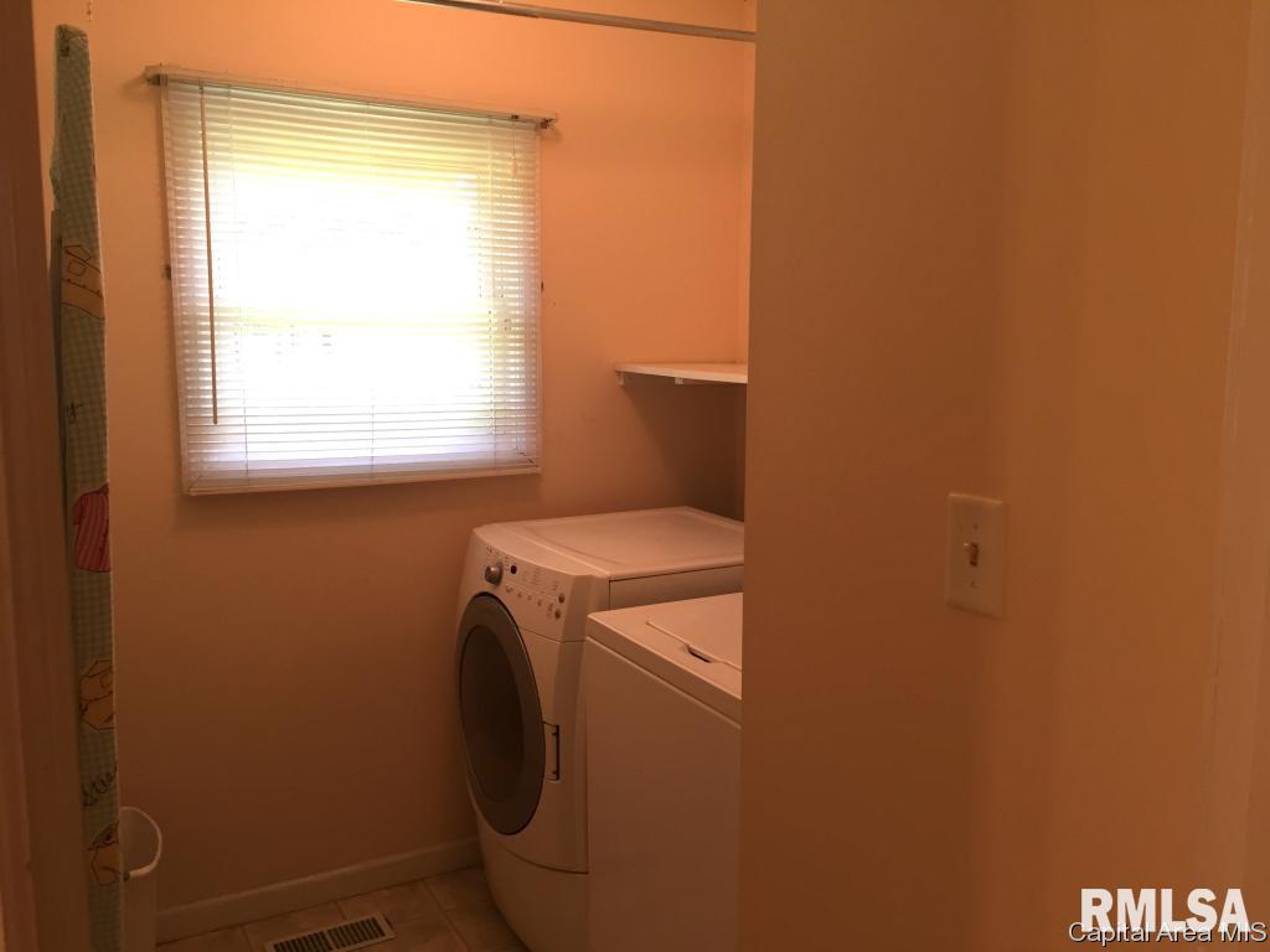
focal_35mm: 29
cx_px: 635
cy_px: 476
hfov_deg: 61.7
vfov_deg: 48.2
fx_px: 1064
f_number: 2.2
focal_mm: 4.15
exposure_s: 1/30
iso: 64
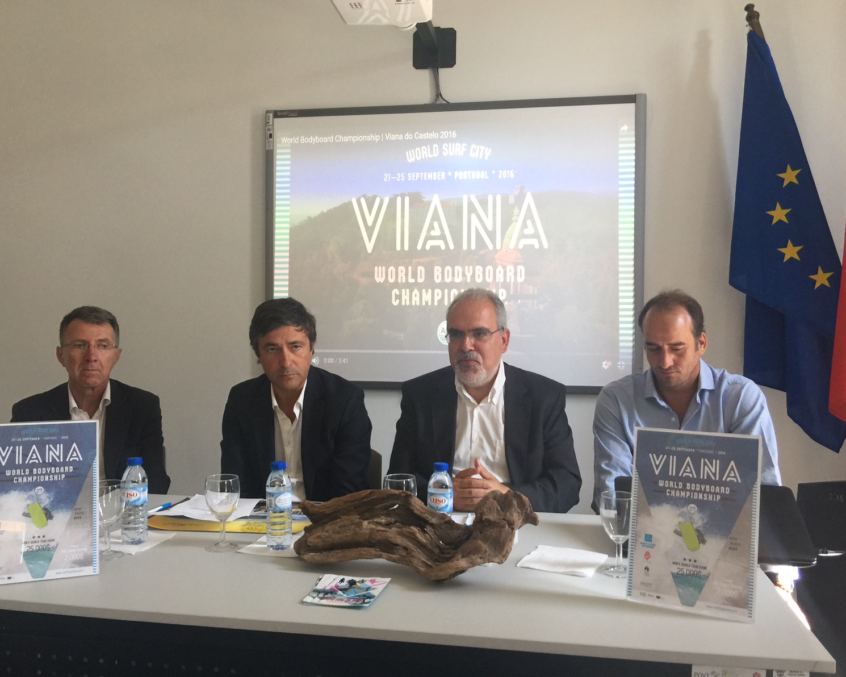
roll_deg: -0.4
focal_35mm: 31
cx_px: 404
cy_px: 337
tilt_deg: -1.1
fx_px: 776
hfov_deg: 57.2
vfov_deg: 47.1
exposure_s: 1/33
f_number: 2.2
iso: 50
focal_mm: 4.15
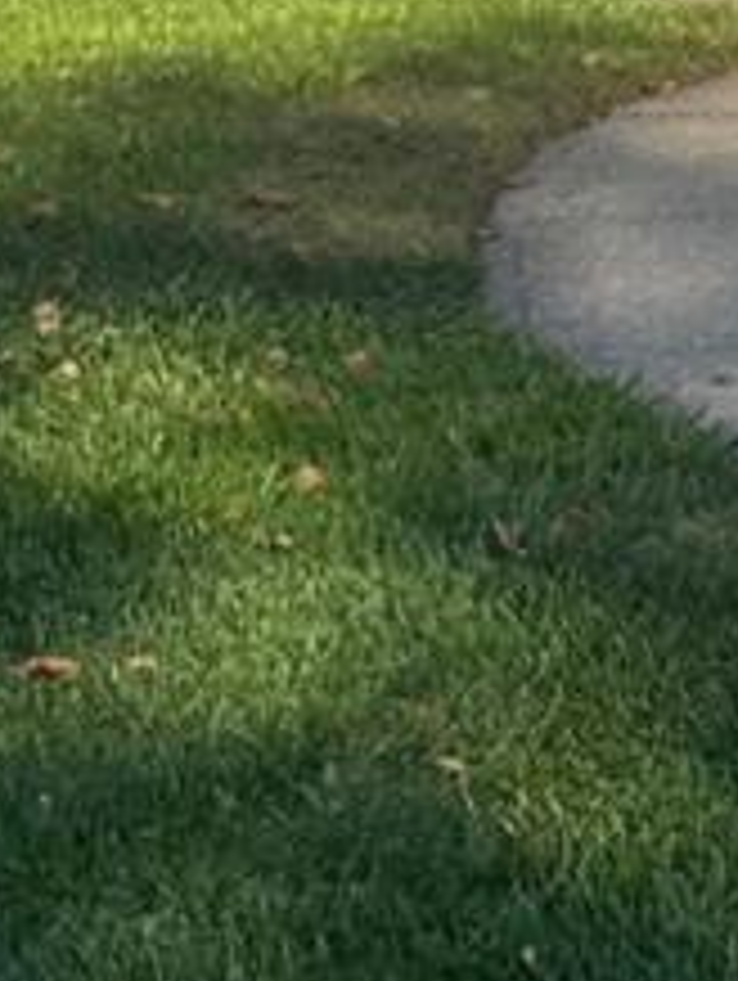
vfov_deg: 11.8
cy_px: -108
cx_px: 1852
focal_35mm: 165
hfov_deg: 8.2
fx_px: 4681
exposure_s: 1/2410
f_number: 1.78
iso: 80
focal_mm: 6.86
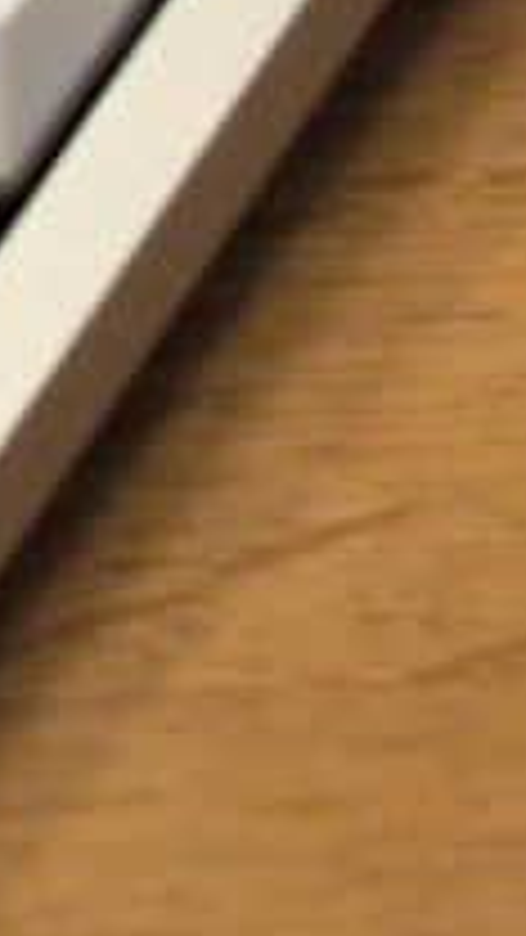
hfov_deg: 1.5
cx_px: -3071
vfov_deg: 2.7
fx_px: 19960
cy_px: -1498
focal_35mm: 805
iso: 400
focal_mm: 40
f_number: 4.5
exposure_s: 1/100
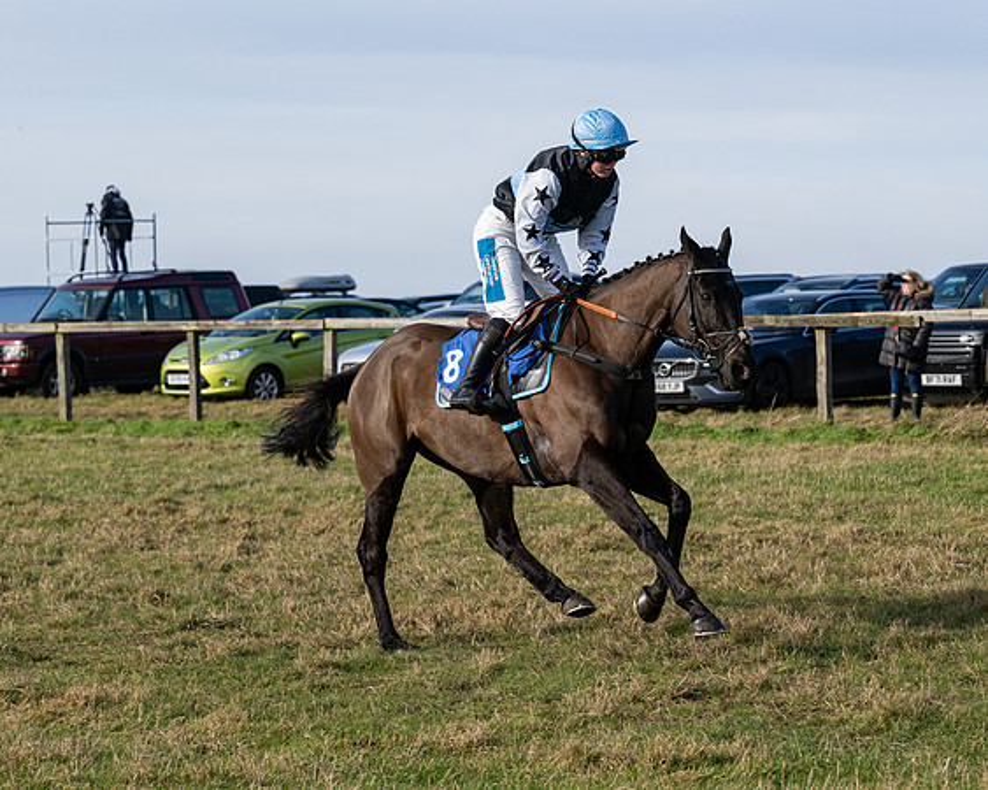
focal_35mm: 128
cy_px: 406
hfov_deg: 15.0
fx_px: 3750
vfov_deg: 12.0
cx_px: 457
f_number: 5
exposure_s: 1/2500
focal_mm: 85
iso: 400
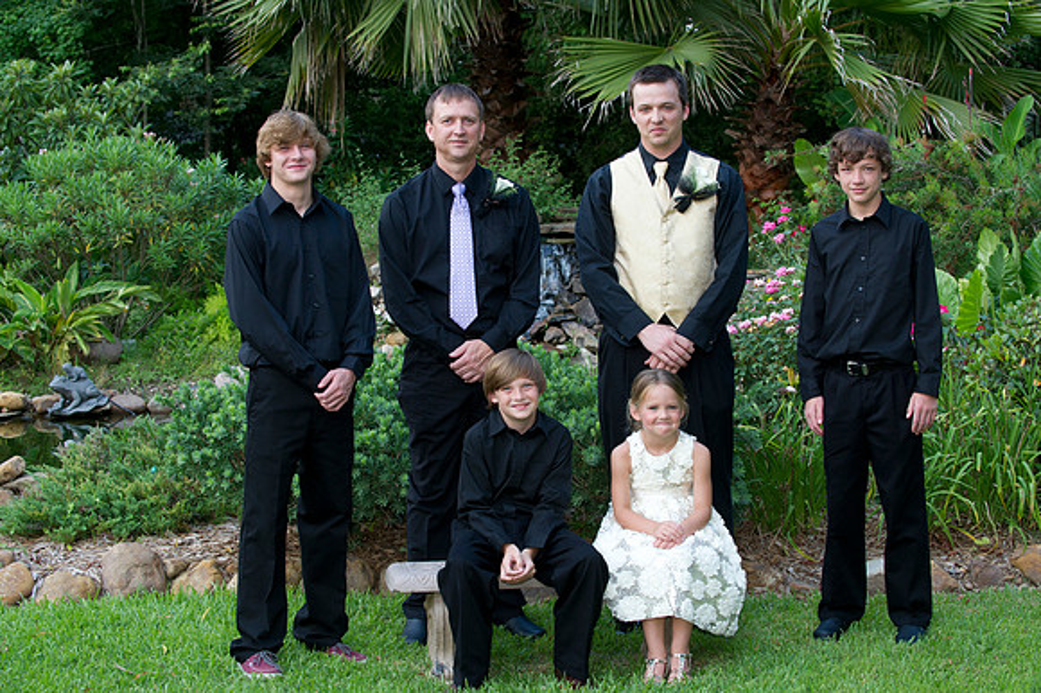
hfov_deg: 28.9
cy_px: 346
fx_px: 2023
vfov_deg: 19.4
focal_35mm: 70
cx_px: 520
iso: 800
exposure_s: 1/160
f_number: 5.6
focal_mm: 70
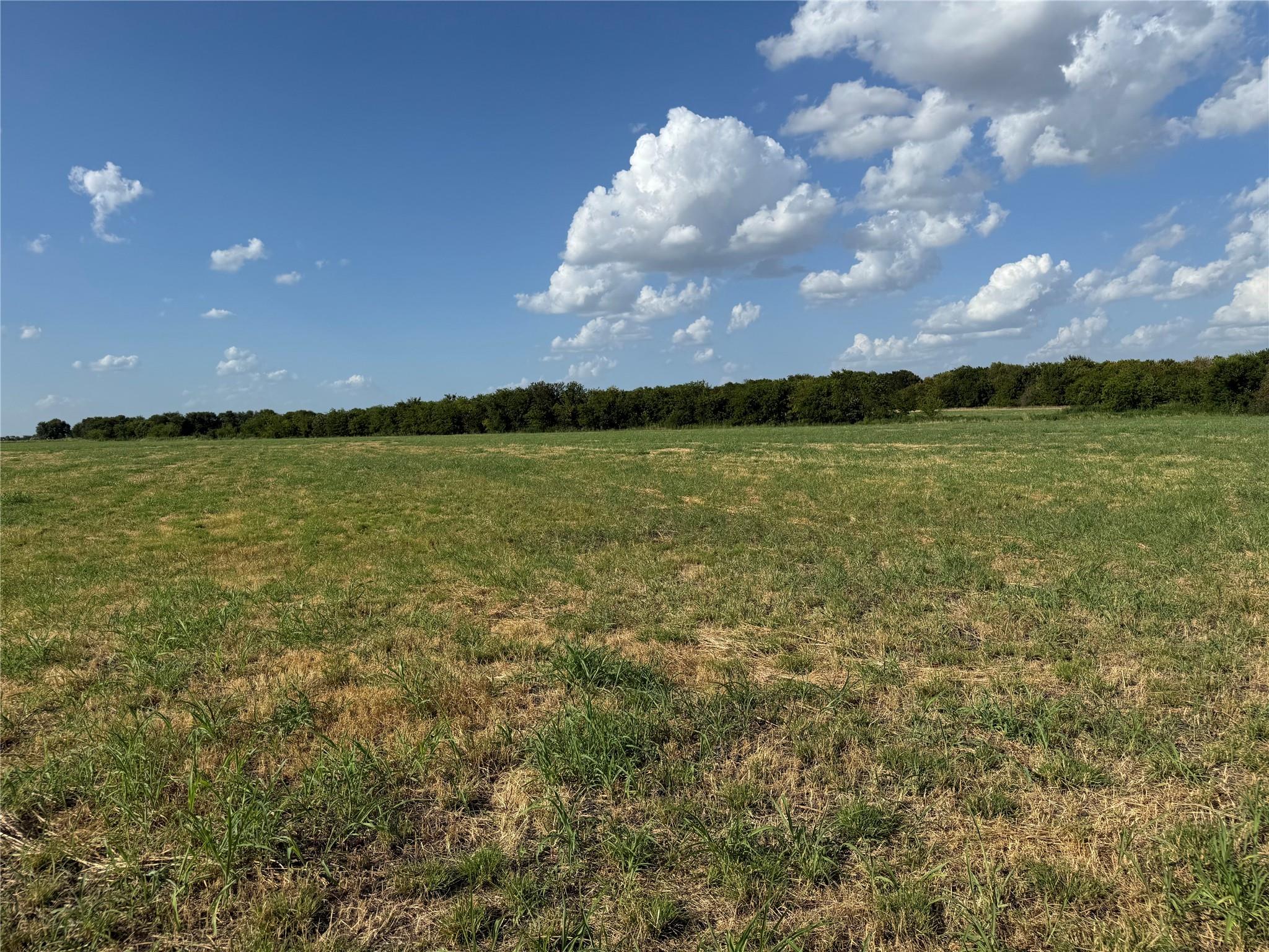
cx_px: 634
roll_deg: +1.9
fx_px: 880
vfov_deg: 56.8
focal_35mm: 24
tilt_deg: -3.3
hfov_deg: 71.6
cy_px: 476
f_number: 1.78
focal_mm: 6.76
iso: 80
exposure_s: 1/7092
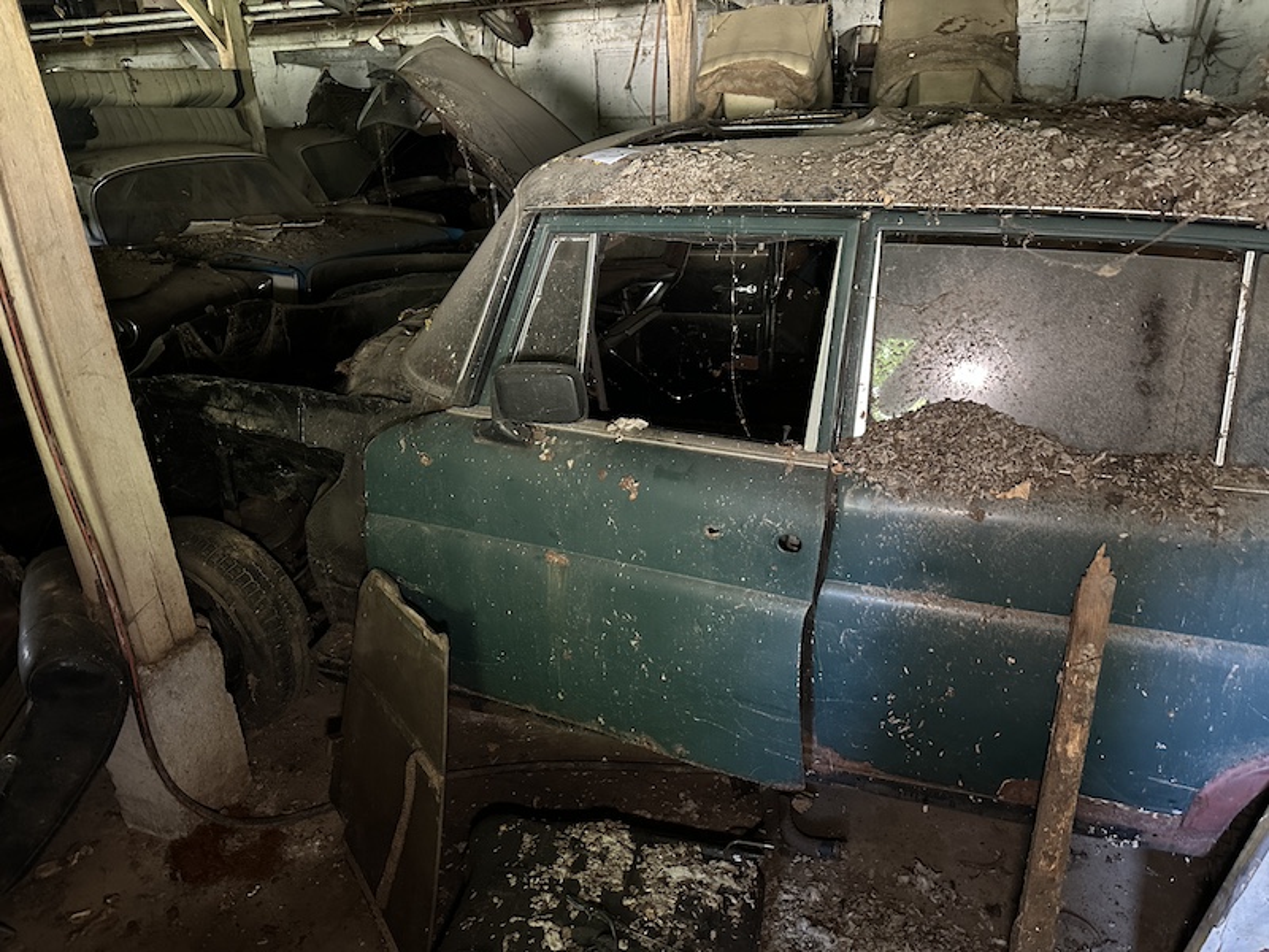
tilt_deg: -22.2
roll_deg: +3.0
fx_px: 880
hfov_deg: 71.6
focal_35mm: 24
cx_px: 634
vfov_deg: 56.8
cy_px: 476
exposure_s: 1/30
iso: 1250
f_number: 1.78
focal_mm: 6.86
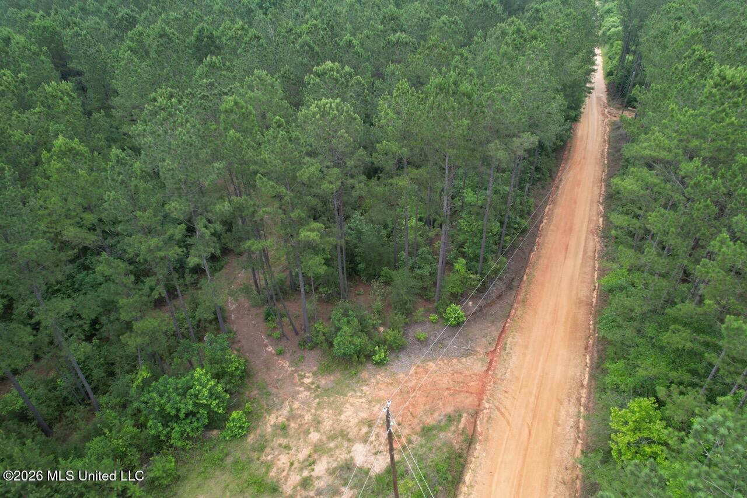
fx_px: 456
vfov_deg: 57.2
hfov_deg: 78.6
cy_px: 249
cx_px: 374
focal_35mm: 22
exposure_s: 1/320
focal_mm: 8.4
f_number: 2.8
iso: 100
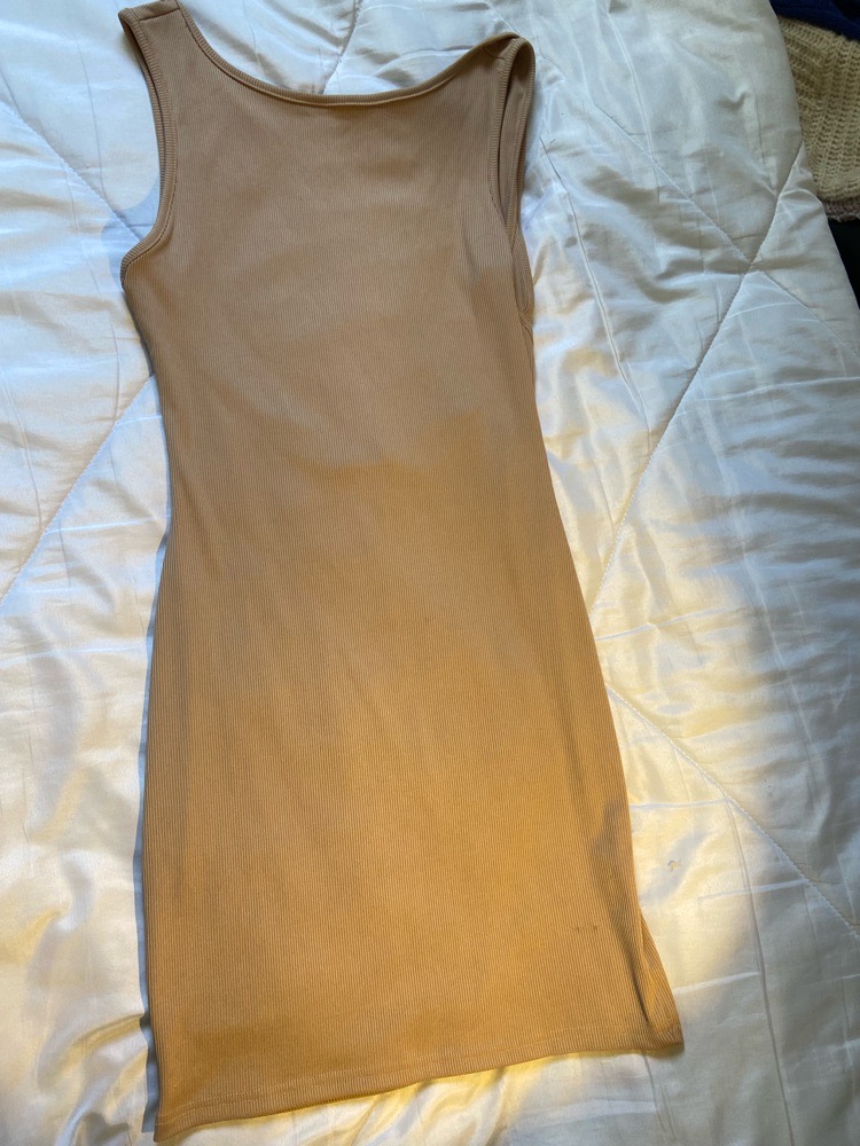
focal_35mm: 26
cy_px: 573
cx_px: 430
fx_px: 861
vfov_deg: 67.3
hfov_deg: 53.1
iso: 125
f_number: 1.8
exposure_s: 1/96
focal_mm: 4.25
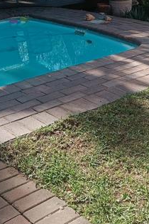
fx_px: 410
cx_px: 106
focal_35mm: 66
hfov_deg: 20.5
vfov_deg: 28.1
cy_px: -16
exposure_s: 1/322
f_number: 1.7
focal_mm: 4.7
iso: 50
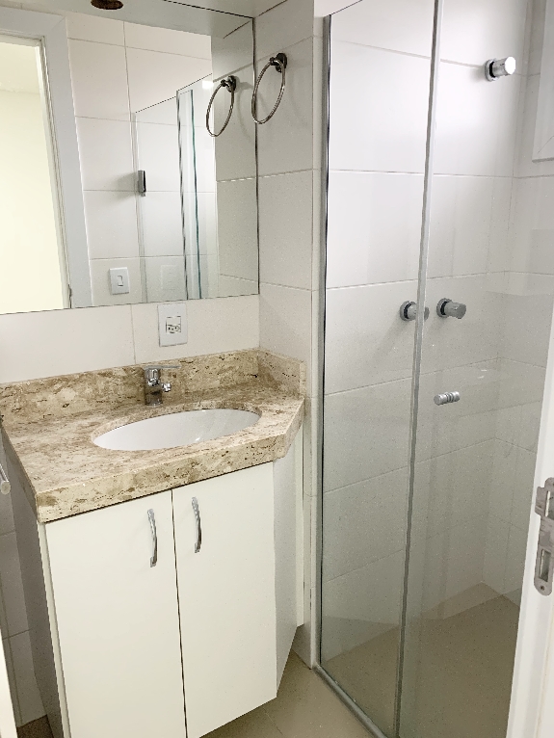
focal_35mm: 26
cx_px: 277
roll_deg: +1.0
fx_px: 555
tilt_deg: -14.1
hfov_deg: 53.1
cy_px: 369
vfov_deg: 67.3
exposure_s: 1/60
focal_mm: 4.25
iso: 160
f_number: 1.8
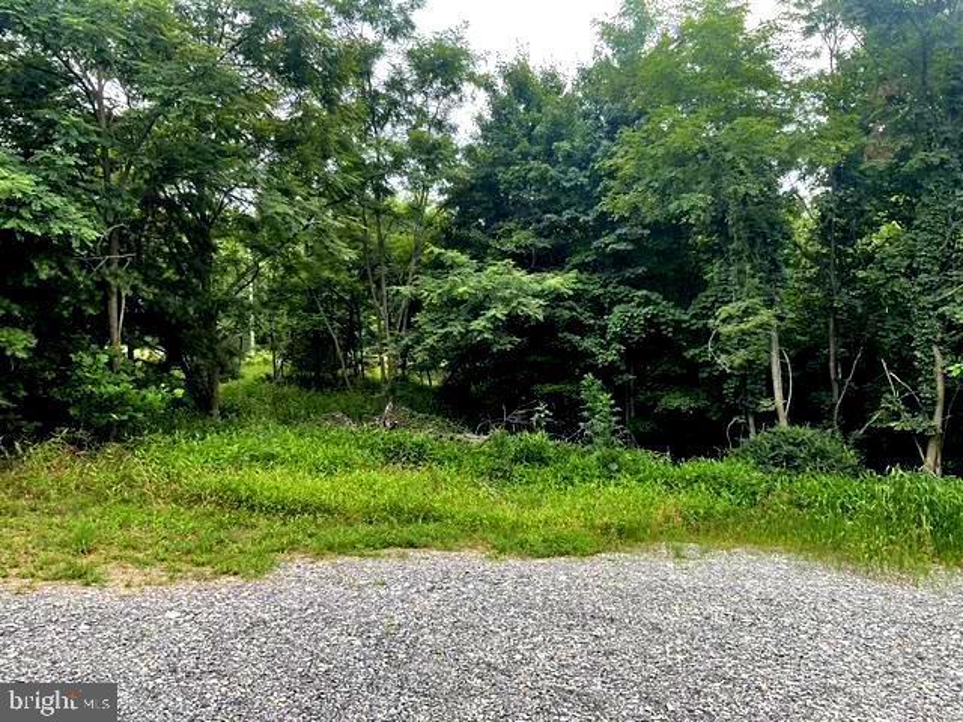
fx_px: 807
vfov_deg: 48.2
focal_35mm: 29
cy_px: 361
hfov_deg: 61.7
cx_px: 482
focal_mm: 3
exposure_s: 1/166
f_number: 1.8
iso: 16
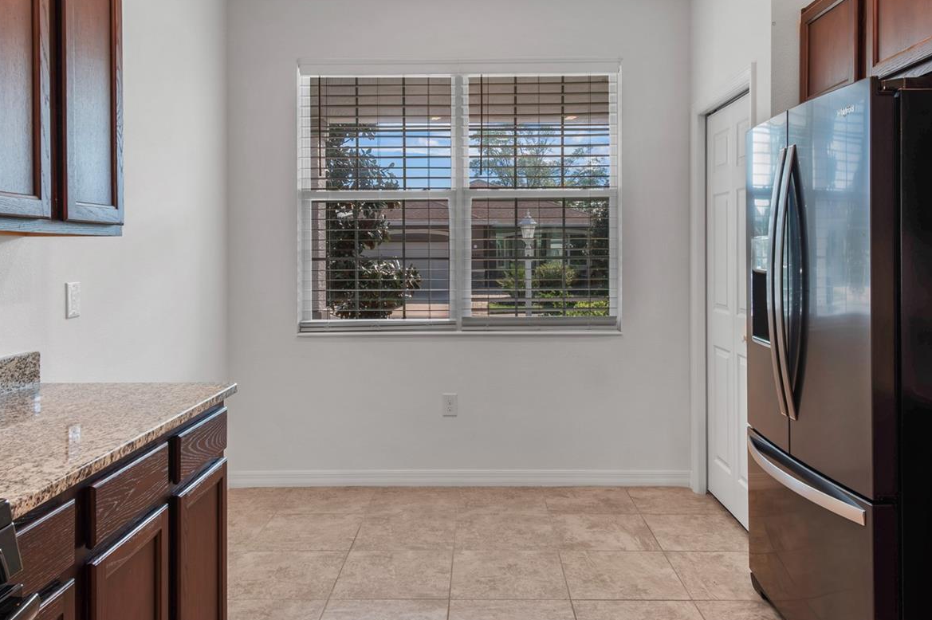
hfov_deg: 68.0
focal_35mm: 27
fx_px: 690
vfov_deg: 48.1
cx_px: 464
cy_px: 253
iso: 250
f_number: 9
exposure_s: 1/30
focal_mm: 13
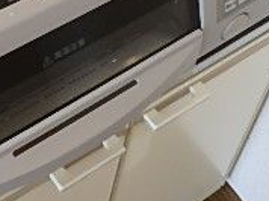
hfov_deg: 21.7
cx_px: 83
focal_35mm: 90
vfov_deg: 14.8
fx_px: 698
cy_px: -130
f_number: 3
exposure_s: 1/30
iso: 200
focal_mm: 4.5
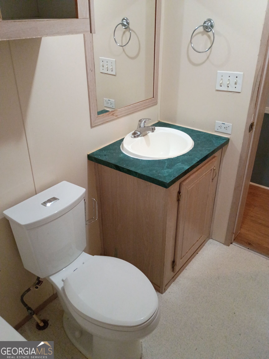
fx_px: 300
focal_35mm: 29
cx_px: 134
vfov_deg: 61.7
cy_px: 180
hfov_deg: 48.2
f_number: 1.8
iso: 1105
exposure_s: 1/30
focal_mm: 4.27
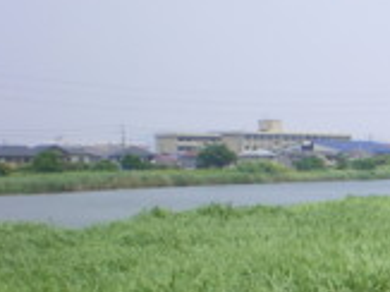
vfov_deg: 14.1
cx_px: 524
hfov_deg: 17.4
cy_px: 141
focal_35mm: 105
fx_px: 1182
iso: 64
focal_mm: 6.3
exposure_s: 1/400
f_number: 4.6
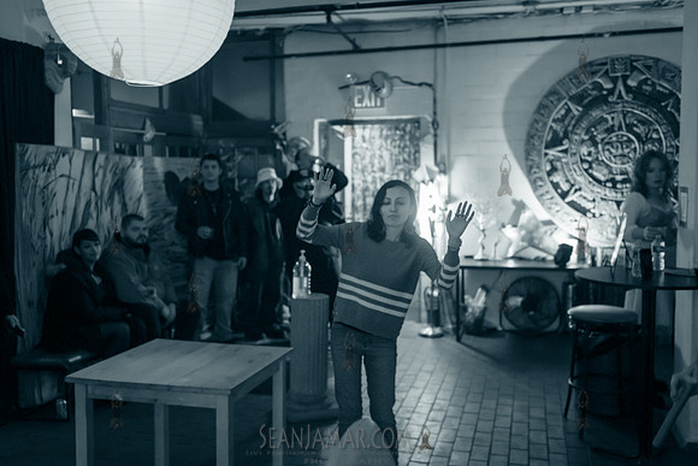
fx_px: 681
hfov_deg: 54.3
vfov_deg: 37.8
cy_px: 233
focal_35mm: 35
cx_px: 349
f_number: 2.8
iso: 8000
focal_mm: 35
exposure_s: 1/160
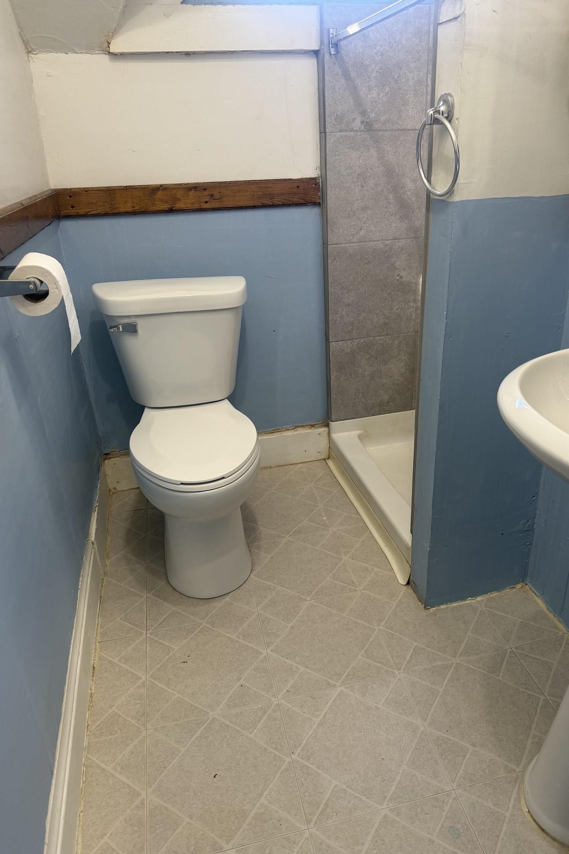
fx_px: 592
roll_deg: +1.6
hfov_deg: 51.2
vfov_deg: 71.5
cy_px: 427
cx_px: 315
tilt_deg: -25.8
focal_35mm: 25
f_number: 1.78
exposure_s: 1/125
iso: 100
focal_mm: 6.76
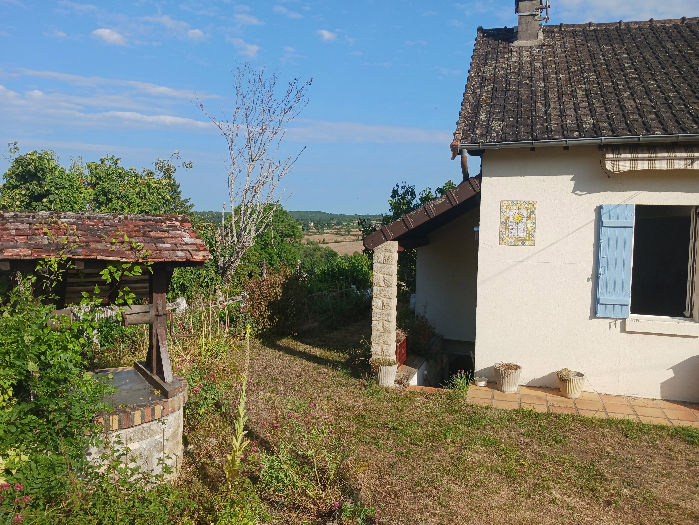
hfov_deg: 65.3
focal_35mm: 27
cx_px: 350
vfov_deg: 51.4
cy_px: 262
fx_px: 545
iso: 20
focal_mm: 4
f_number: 1.8
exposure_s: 1/337
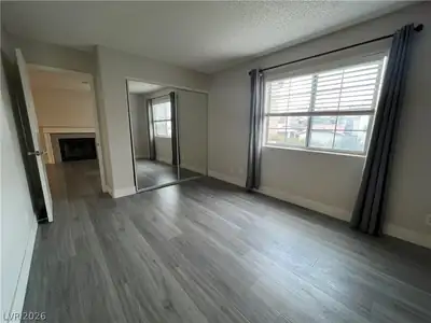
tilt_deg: -11.5
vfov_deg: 89.9
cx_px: 216
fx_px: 162
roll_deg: -0.1
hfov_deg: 106.2
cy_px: 162
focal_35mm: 13
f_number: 1.8
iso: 200
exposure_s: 1/120
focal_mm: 1.57
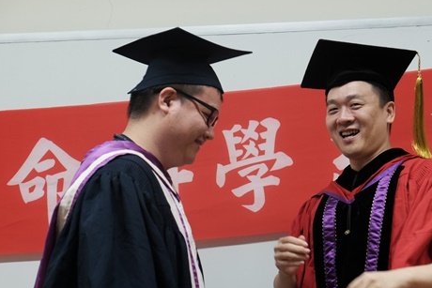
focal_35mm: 90
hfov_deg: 22.6
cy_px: 177
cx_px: 248
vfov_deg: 15.2
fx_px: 1080
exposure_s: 1/160
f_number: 4.5
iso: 1600
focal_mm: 46.3
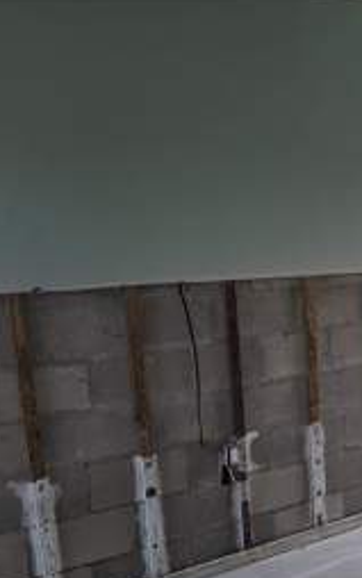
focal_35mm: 52
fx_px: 820
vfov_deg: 38.3
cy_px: 398
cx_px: 492
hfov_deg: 22.0
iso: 64
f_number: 1.8
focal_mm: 5.4
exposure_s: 1/60
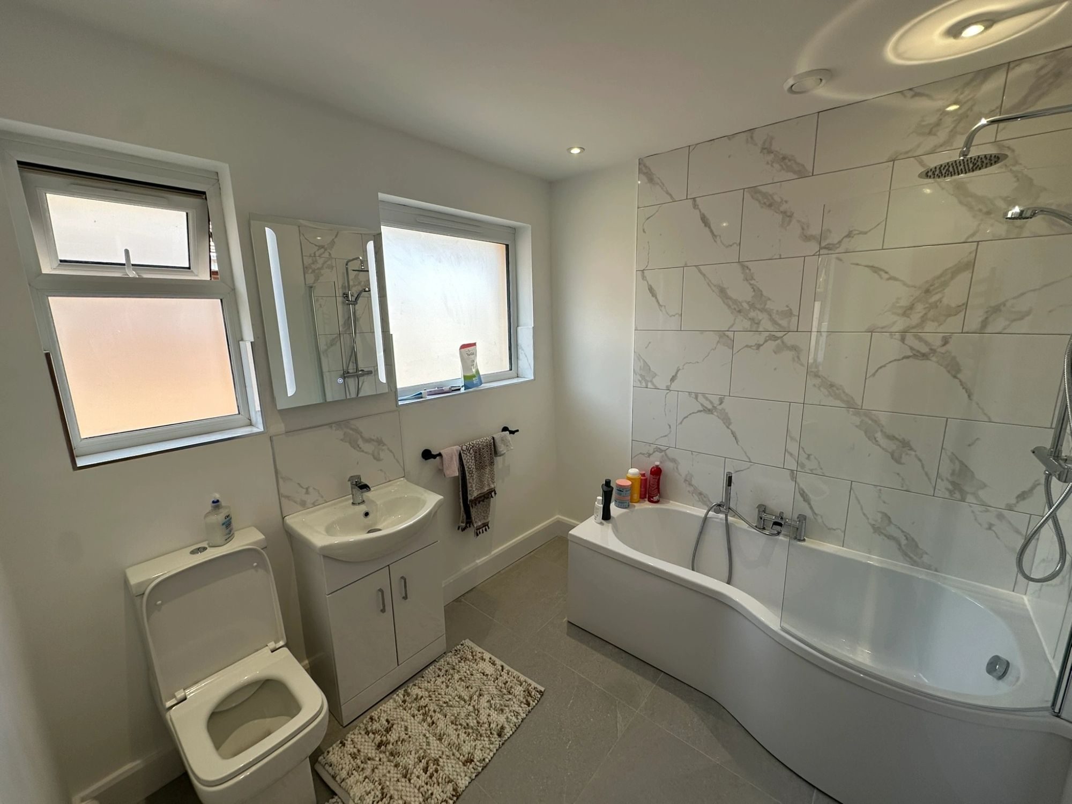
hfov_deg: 102.1
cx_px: 536
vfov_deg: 85.7
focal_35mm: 14
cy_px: 402
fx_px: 434
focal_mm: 2.22
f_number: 2.2
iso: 40
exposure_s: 1/141
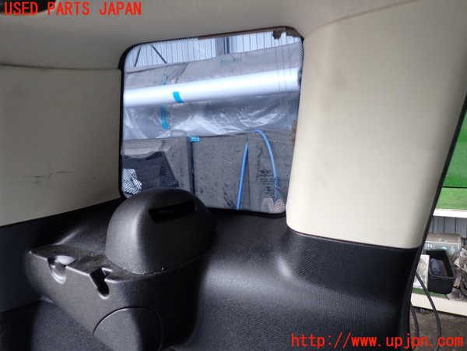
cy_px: 176
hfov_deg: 69.4
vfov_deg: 54.9
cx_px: 234
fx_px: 337
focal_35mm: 25
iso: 200
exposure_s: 1/60
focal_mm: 4.5
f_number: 2
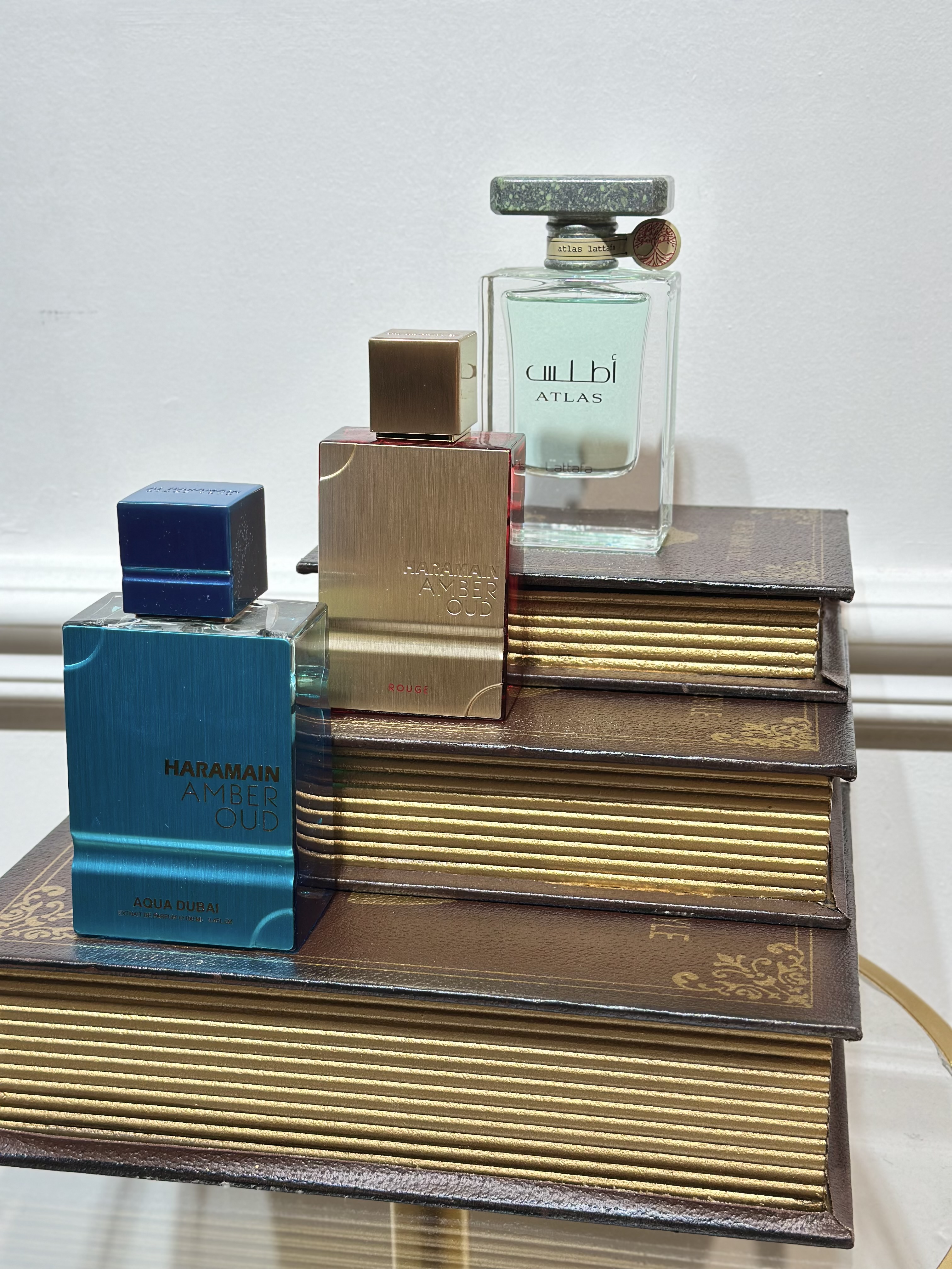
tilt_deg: -16.8
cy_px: 634
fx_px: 1760
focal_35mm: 48
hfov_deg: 30.3
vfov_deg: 39.7
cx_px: 476
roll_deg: +0.0
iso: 80
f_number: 1.78
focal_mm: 6.86
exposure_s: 1/342
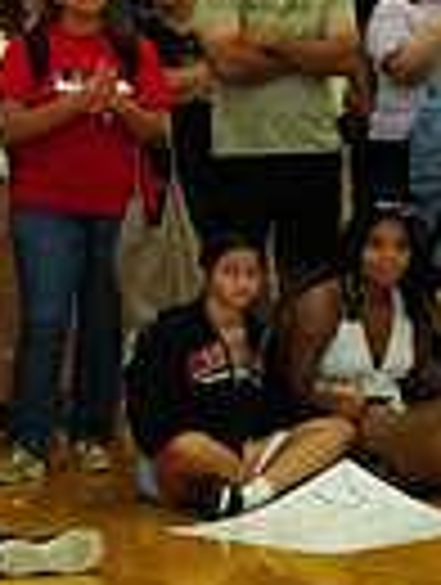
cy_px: 407
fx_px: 3335
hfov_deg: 7.0
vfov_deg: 10.0
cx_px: -734
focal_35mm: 197
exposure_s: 1/160
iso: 8000
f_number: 8
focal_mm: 46
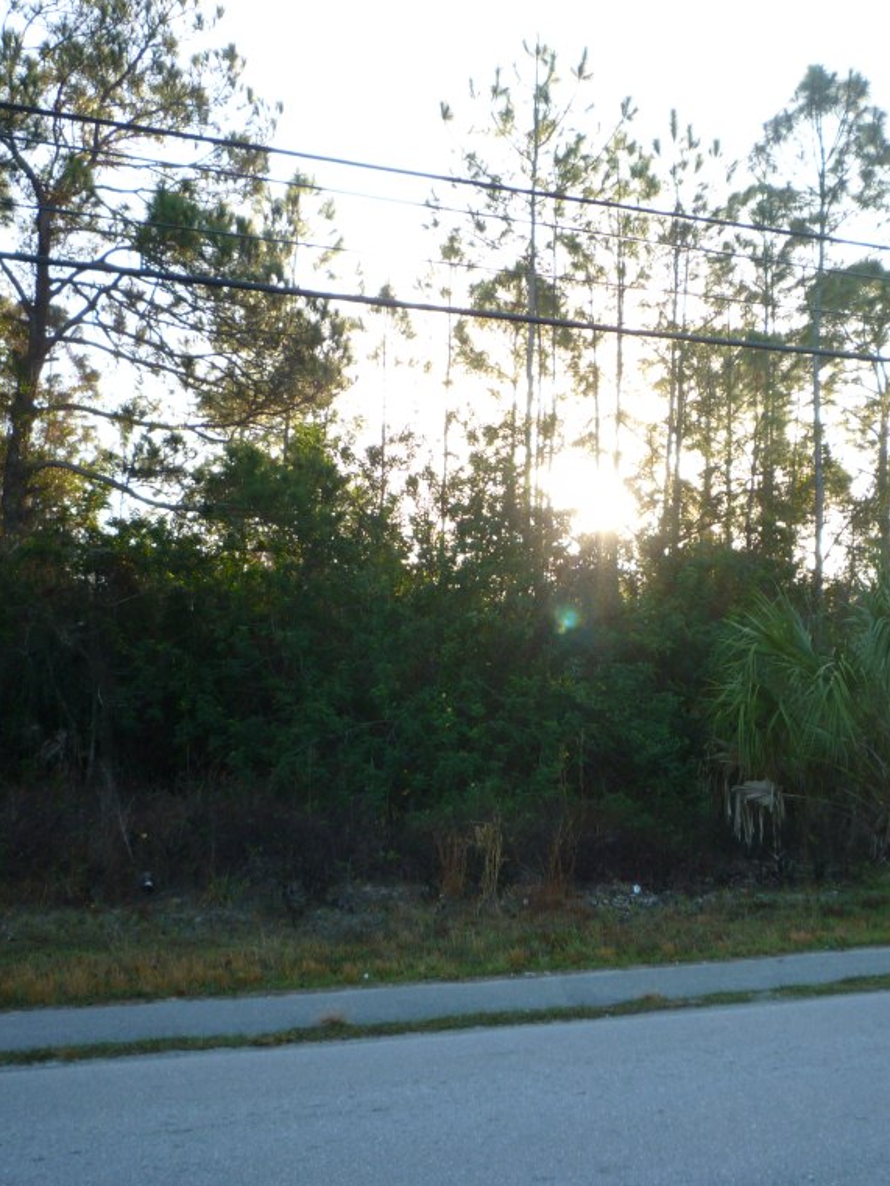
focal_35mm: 39
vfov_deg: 47.9
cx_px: 594
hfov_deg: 36.4
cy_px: 595
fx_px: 1337
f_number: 3.3
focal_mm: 5.2
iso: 80
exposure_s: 1/100
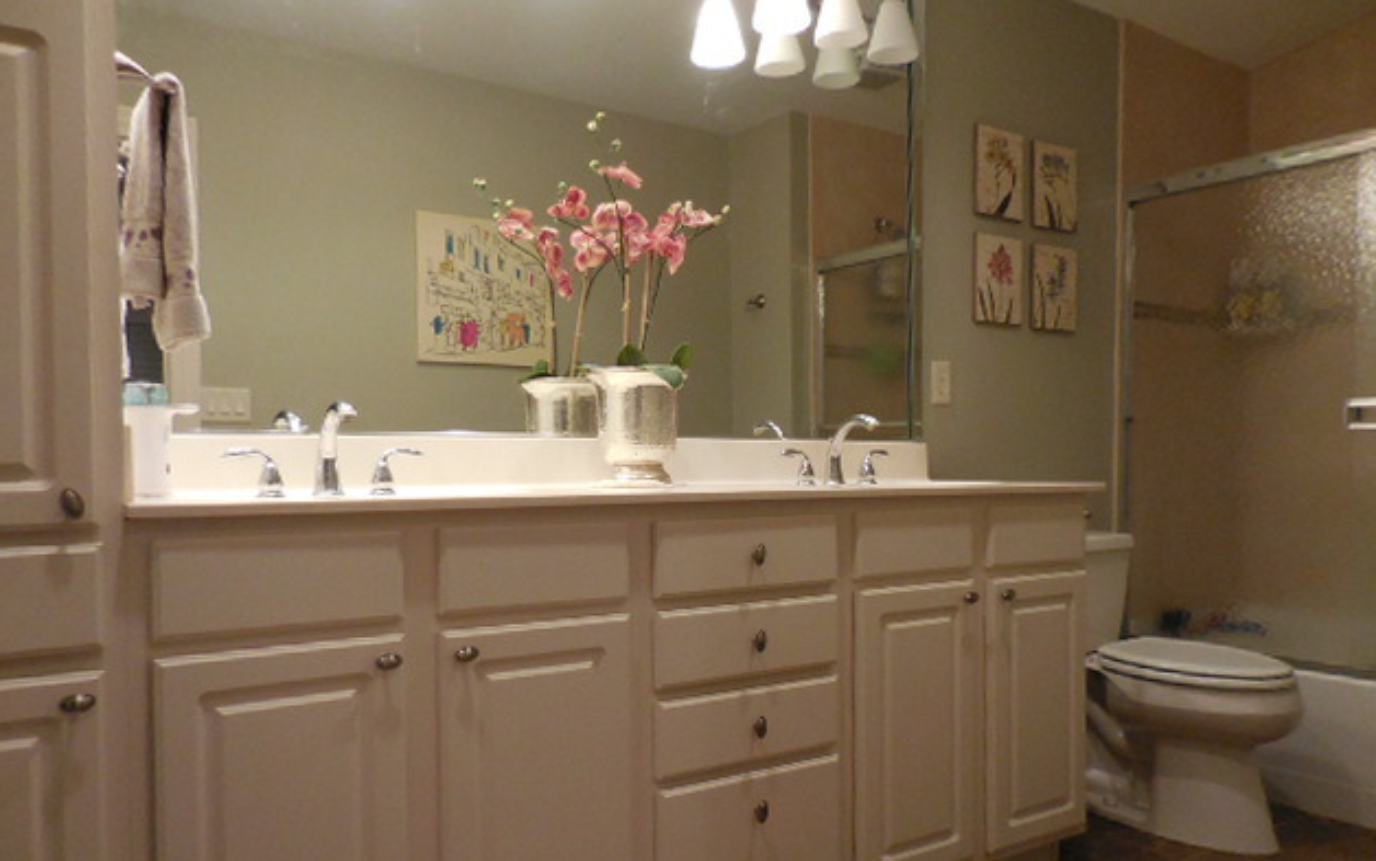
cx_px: 679
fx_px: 1013
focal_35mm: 27
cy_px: 489
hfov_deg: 68.4
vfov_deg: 45.9
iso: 400
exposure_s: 1/30
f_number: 3.3
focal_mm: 4.5
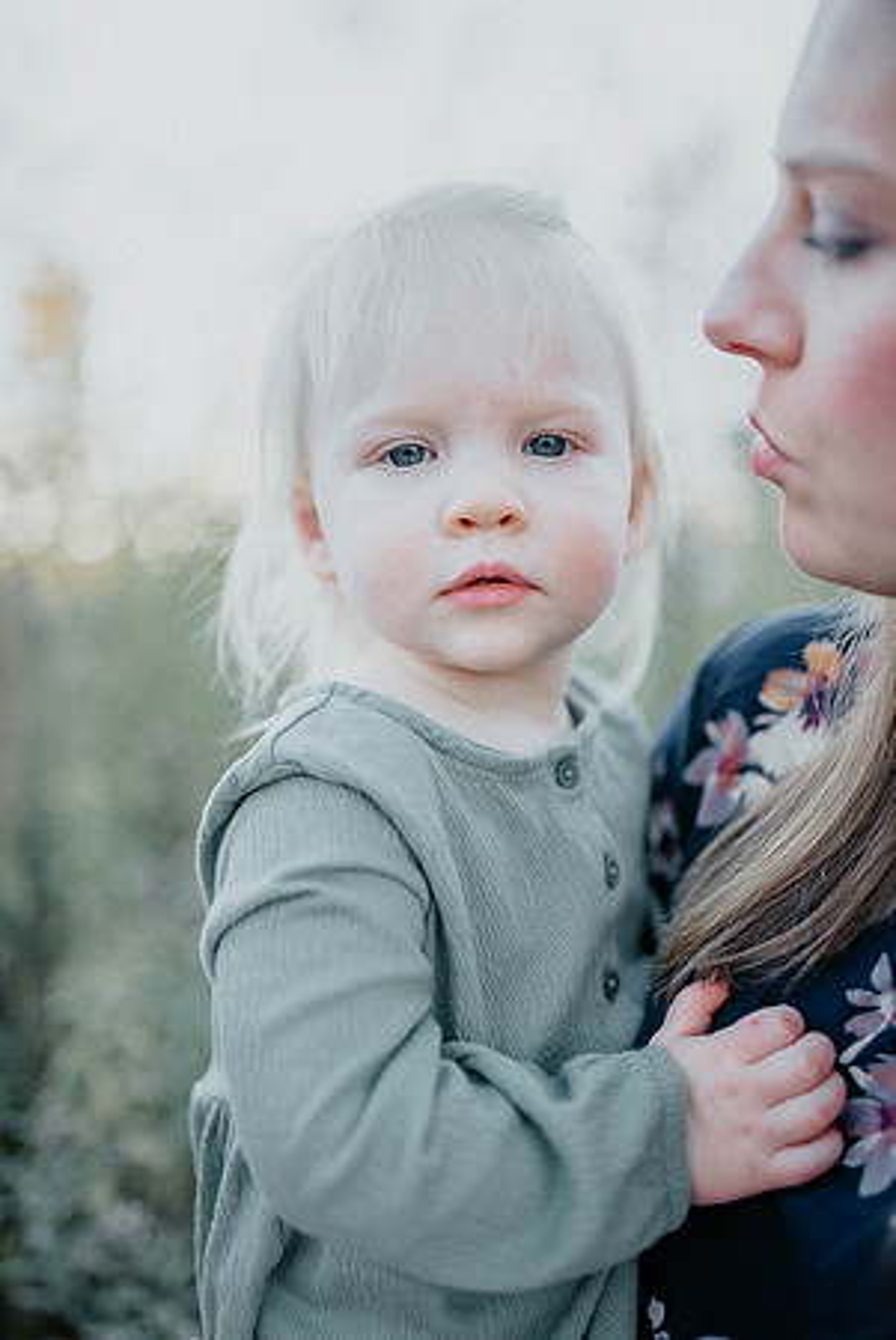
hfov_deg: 37.9
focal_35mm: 35
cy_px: 670
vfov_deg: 54.4
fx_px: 1304
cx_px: 448
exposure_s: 1/400
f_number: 1.4
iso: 80
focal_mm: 35
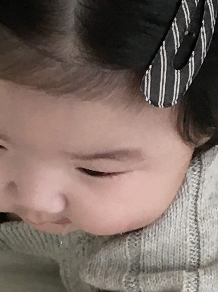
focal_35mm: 200
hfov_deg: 7.4
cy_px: 253
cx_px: 239
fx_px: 1681
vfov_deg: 9.9
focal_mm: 4.15
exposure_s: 1/30
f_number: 2.2
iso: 80
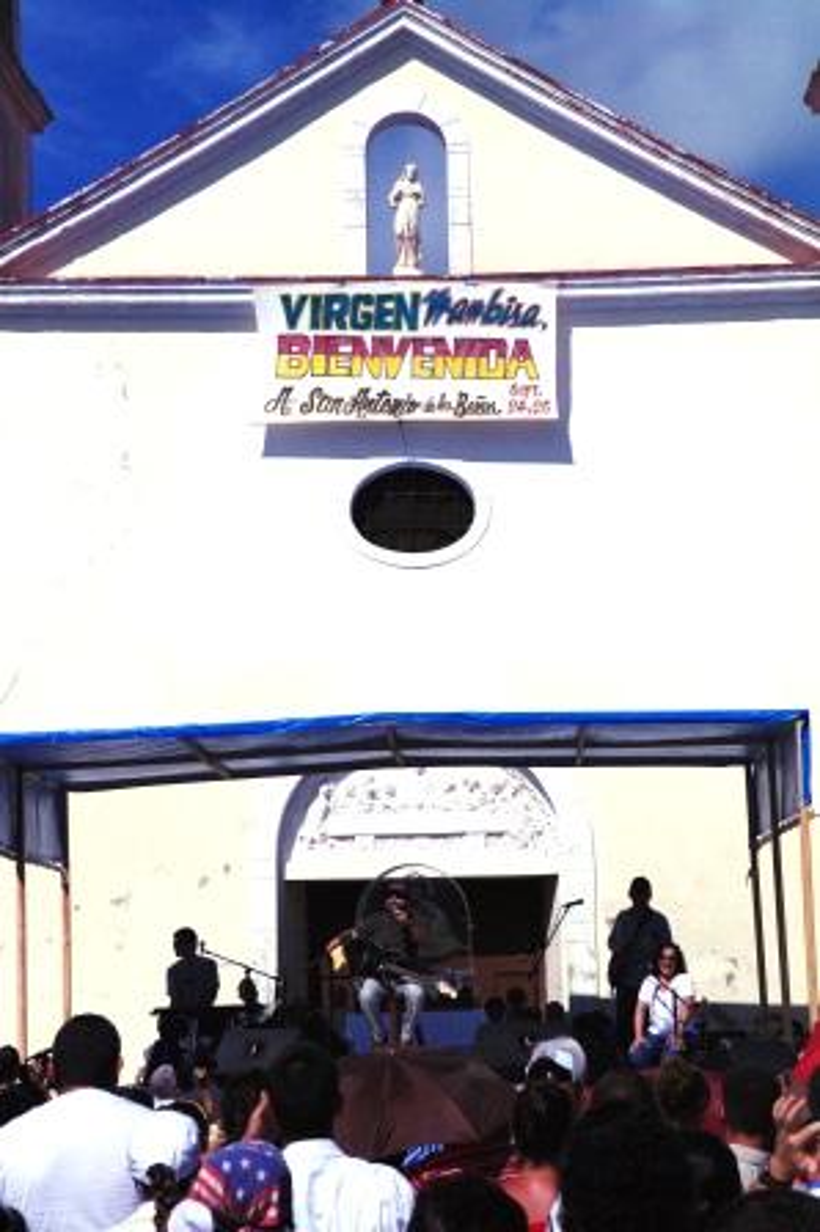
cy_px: 616
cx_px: 410
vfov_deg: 24.2
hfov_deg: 16.2
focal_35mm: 84
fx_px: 2874
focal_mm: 55
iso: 400
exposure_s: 1/4000
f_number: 11
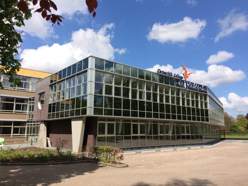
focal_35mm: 29
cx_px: 124
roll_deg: +0.1
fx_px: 208
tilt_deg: +9.3
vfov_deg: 48.2
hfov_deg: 61.7
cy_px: 93
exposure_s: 1/1866
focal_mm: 4.15
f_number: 2.2
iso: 32
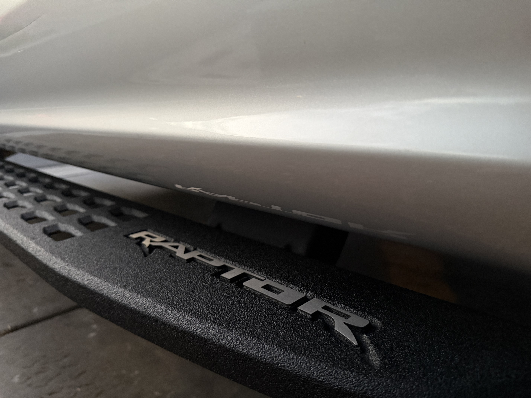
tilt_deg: -16.9
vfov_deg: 56.8
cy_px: 199
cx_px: 266
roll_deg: -4.0
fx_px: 368
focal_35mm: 24
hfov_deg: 71.6
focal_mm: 6.76
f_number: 1.78
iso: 1000
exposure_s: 1/39
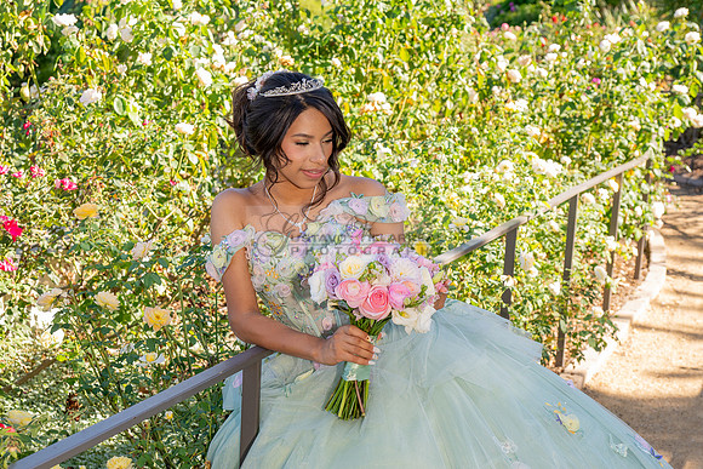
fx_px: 1313
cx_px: 276
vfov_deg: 20.2
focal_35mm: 67
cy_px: 226
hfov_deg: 29.9
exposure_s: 1/200
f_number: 5
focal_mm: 46
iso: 200
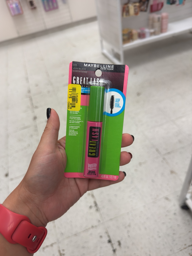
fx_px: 185
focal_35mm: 25
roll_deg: +12.3
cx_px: 92
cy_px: 129
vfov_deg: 69.4
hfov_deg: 54.9
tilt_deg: -42.2
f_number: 1.78
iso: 80
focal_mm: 6.76
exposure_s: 1/173
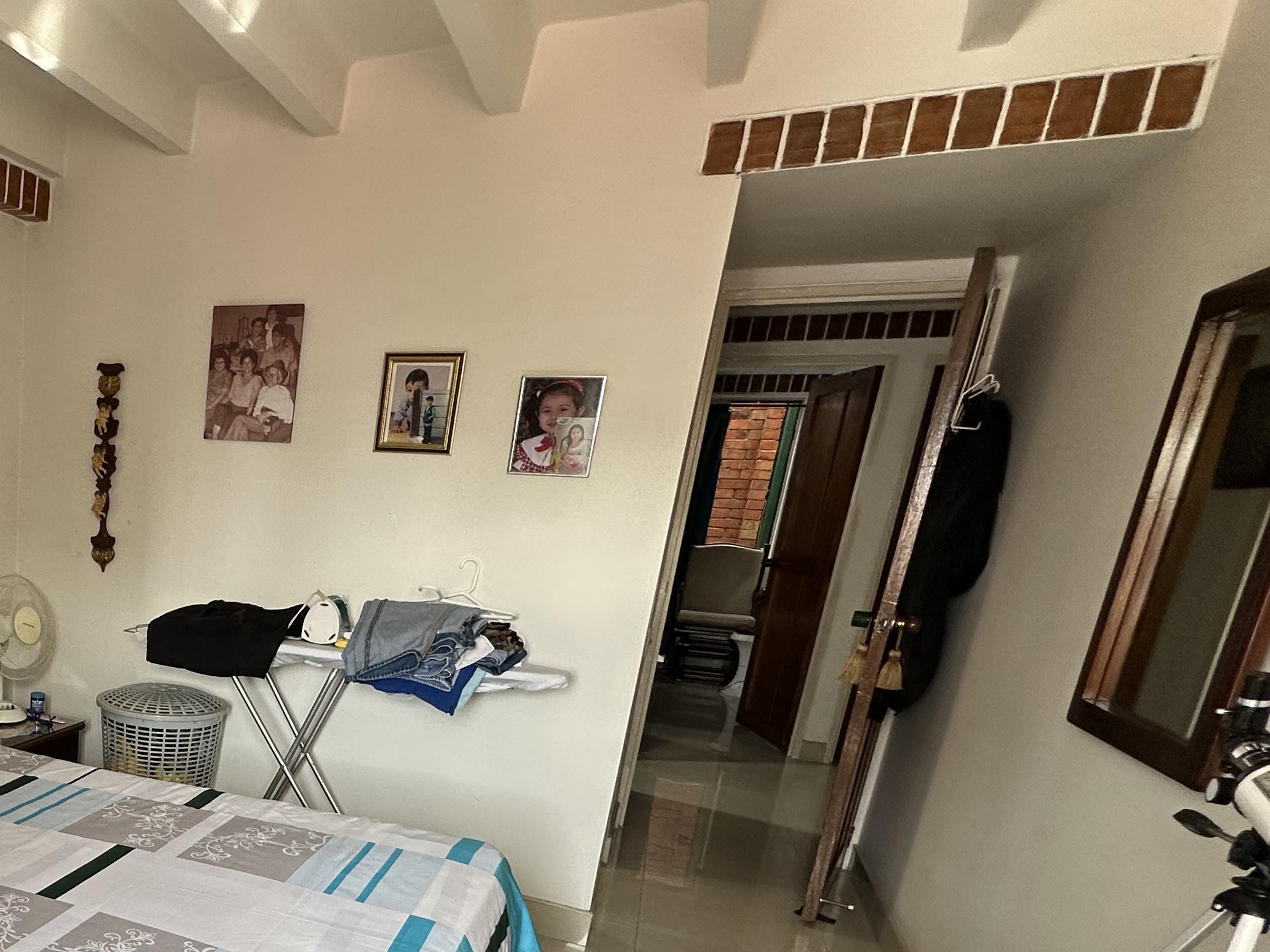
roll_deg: -2.7
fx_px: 991
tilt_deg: -15.5
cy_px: 756
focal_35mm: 27
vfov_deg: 48.6
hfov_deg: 55.0
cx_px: 85
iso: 125
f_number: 2.2
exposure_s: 1/99
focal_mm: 2.22
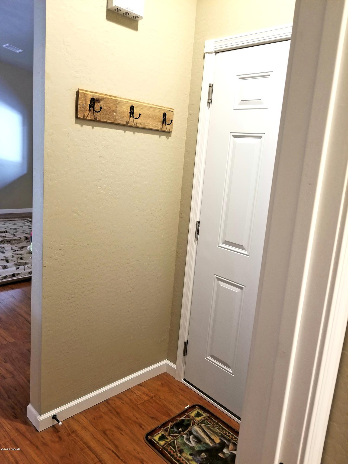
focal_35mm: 26
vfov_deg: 67.3
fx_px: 349
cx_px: 174
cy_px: 232
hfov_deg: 53.1
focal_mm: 4.25
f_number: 1.7
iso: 200
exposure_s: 1/24
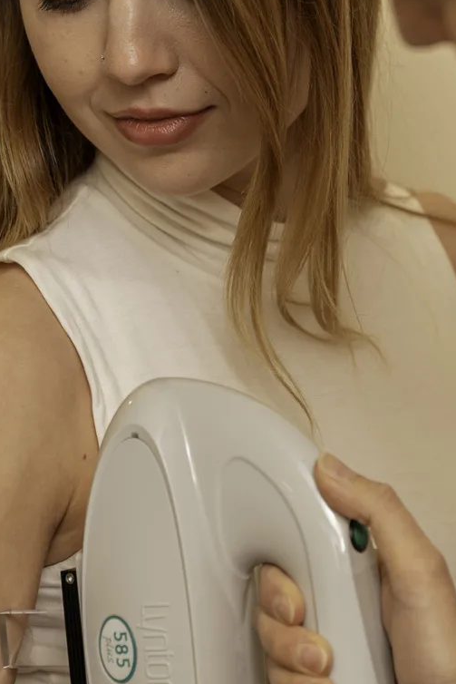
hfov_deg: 10.1
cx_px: 387
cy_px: 380
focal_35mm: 135
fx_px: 2564
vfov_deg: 15.2
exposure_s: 1/200
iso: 160
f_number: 3.2
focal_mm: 53
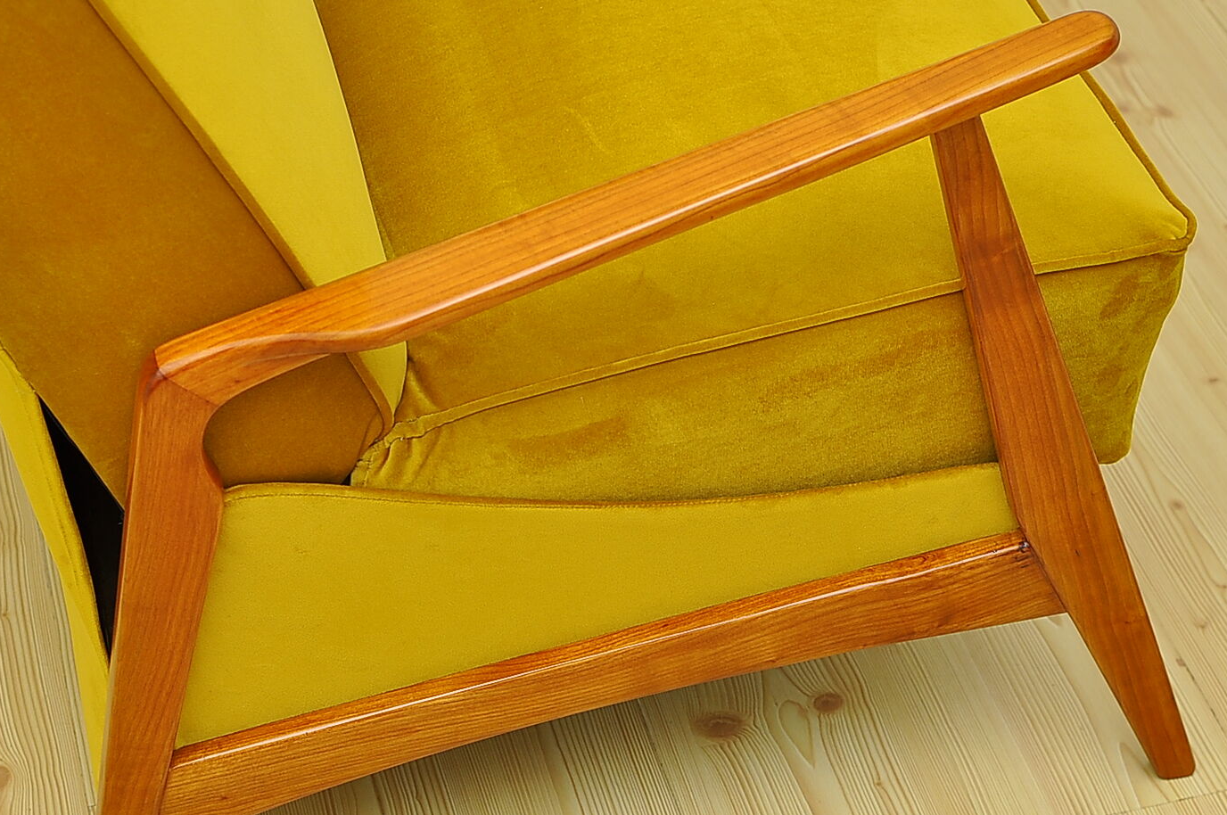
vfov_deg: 16.7
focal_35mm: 82
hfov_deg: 24.9
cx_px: 617
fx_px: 2784
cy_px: 457
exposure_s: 1/200
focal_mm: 35
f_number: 4
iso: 200
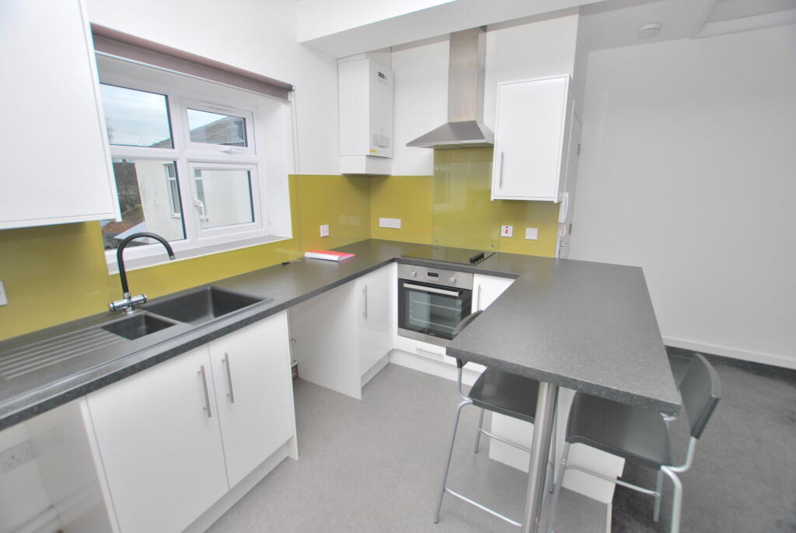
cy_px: 266
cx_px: 398
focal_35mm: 15
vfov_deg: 77.5
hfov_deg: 100.3
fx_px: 332
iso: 100
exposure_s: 1/60
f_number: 4
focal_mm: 10
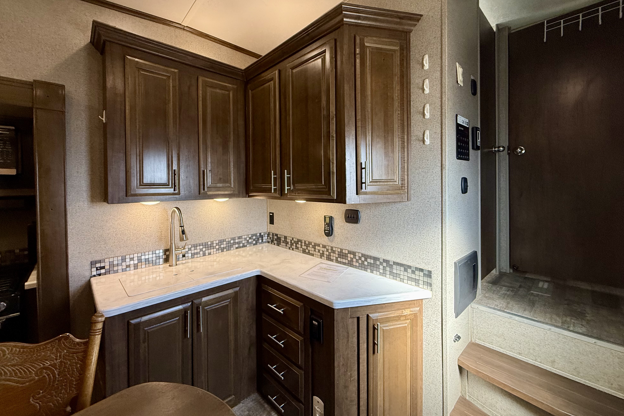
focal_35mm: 15
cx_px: 305
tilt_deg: -2.0
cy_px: 187
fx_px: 260
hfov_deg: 100.4
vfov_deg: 77.1
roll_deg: +0.7
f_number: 2.2
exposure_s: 1/99
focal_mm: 2.22
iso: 200
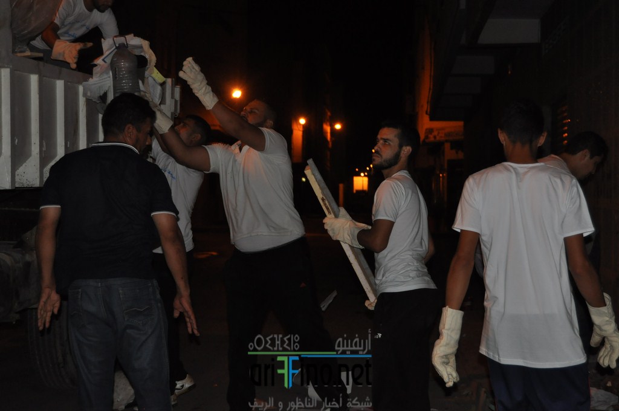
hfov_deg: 29.9
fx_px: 1159
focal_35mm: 68
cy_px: 206
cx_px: 310
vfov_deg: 20.1
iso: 800
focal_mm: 45
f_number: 5.3
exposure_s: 1/60
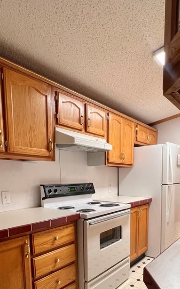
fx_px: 181
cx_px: 102
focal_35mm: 23
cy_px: 202
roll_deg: +1.1
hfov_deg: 52.8
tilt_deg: -8.2
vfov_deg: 73.7
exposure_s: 1/120
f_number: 1.8
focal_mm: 1.57
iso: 200
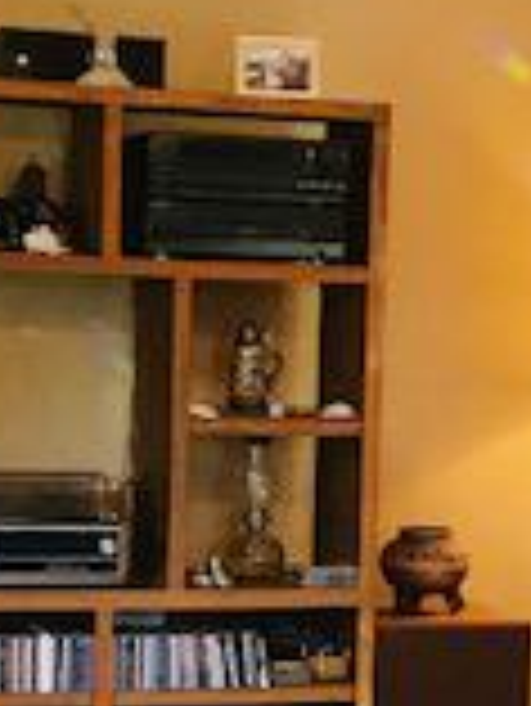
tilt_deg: -6.1
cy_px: 585
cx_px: 364
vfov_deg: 17.1
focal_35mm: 114
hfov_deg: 13.0
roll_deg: -1.7
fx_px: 2328
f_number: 1.8
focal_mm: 3.99
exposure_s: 1/30
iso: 32
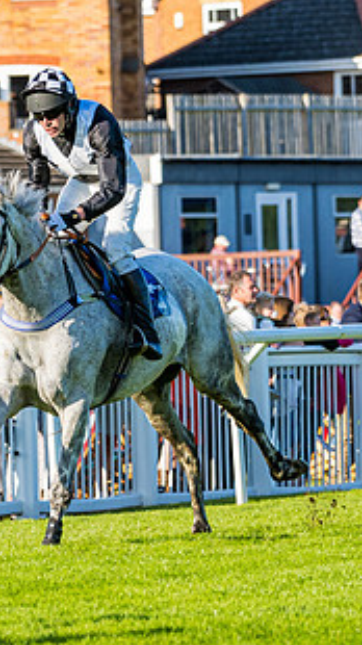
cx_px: 90
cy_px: 393
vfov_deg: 4.2
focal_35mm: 512
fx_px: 8751
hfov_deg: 2.4
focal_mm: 135
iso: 200
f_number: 4
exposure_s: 1/1250
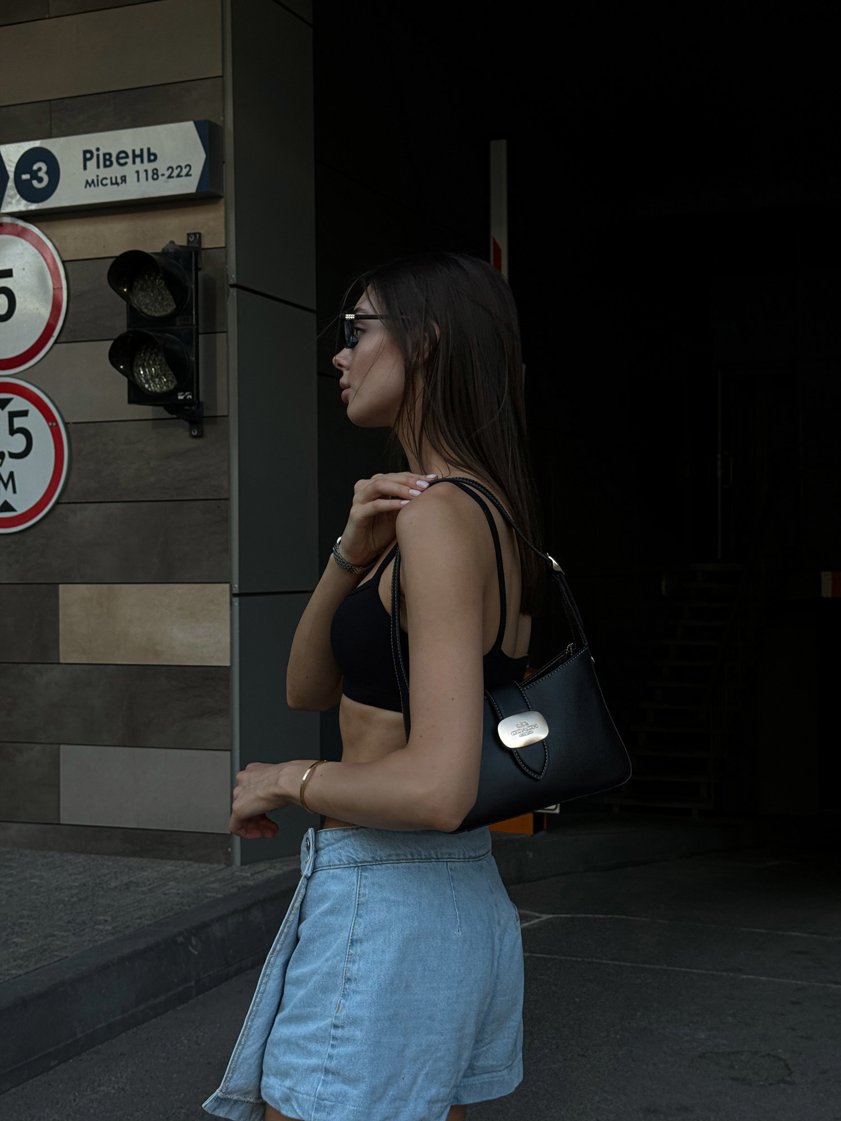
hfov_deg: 30.3
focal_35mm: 48
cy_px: 560
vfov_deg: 39.7
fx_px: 1555
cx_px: 420
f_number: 1.8
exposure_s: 1/530
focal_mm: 6.76
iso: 64
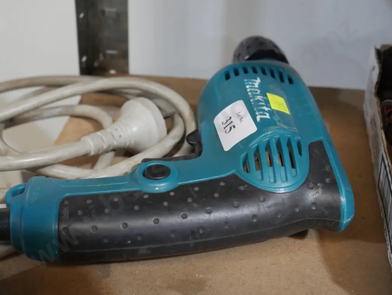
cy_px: 145
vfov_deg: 29.7
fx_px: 555
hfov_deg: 38.9
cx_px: 193
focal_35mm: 49
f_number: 5.2
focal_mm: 24
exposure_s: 1/60
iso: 1600
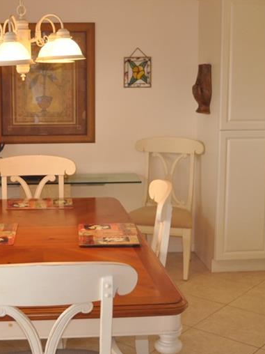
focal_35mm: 58
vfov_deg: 33.2
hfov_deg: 24.9
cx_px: 64
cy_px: 154
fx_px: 592
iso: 640
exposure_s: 1/125
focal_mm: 20
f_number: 3.5
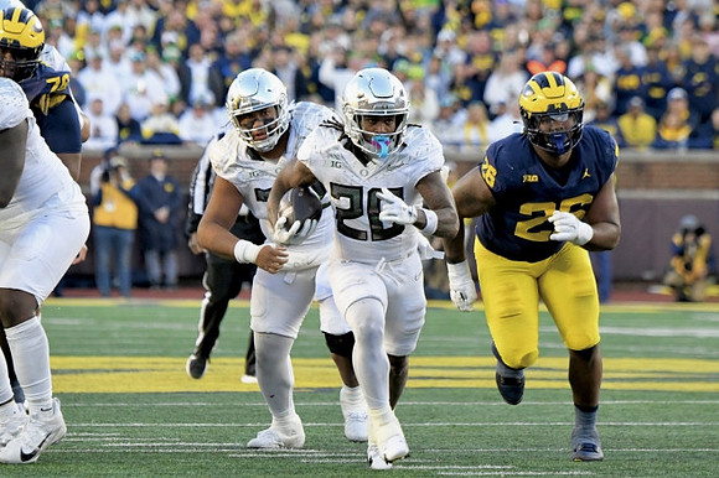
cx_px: 360
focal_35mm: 420
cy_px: 239
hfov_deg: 4.9
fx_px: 8383
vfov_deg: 3.3
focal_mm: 280
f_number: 5.6
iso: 4000
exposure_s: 1/1000
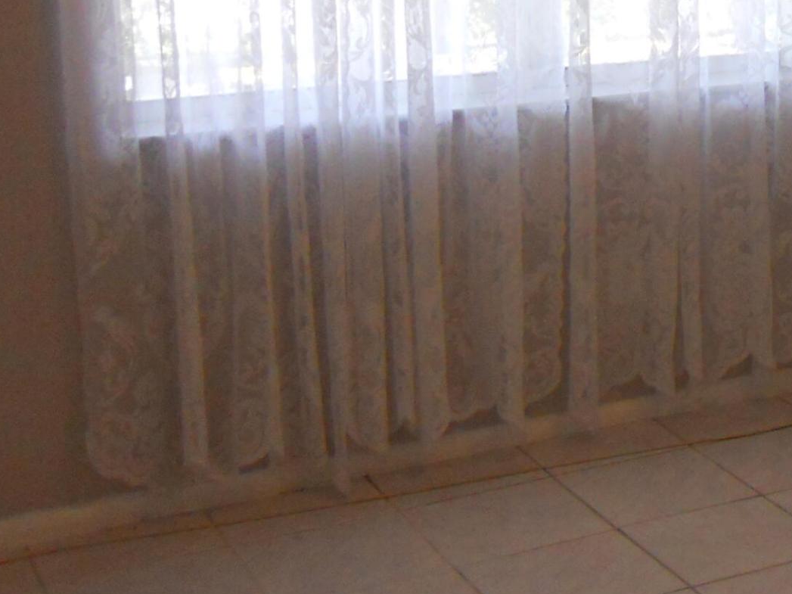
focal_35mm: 77
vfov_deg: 18.9
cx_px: 997
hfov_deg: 22.9
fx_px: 1762
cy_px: 77
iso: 400
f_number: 2.7
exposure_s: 1/160
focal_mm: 5
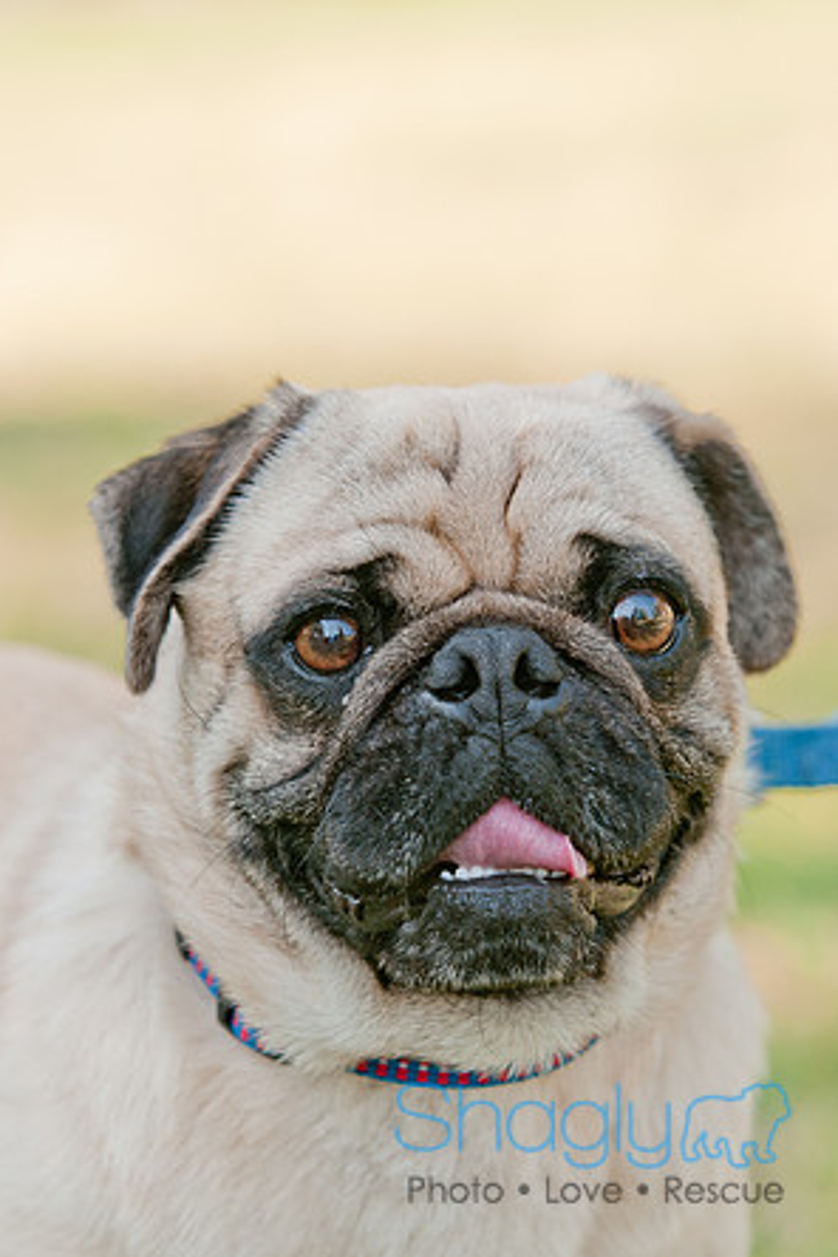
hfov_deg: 8.1
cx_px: 418
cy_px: 623
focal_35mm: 170
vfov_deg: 12.1
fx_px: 5935
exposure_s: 1/200
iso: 200
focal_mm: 112
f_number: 5
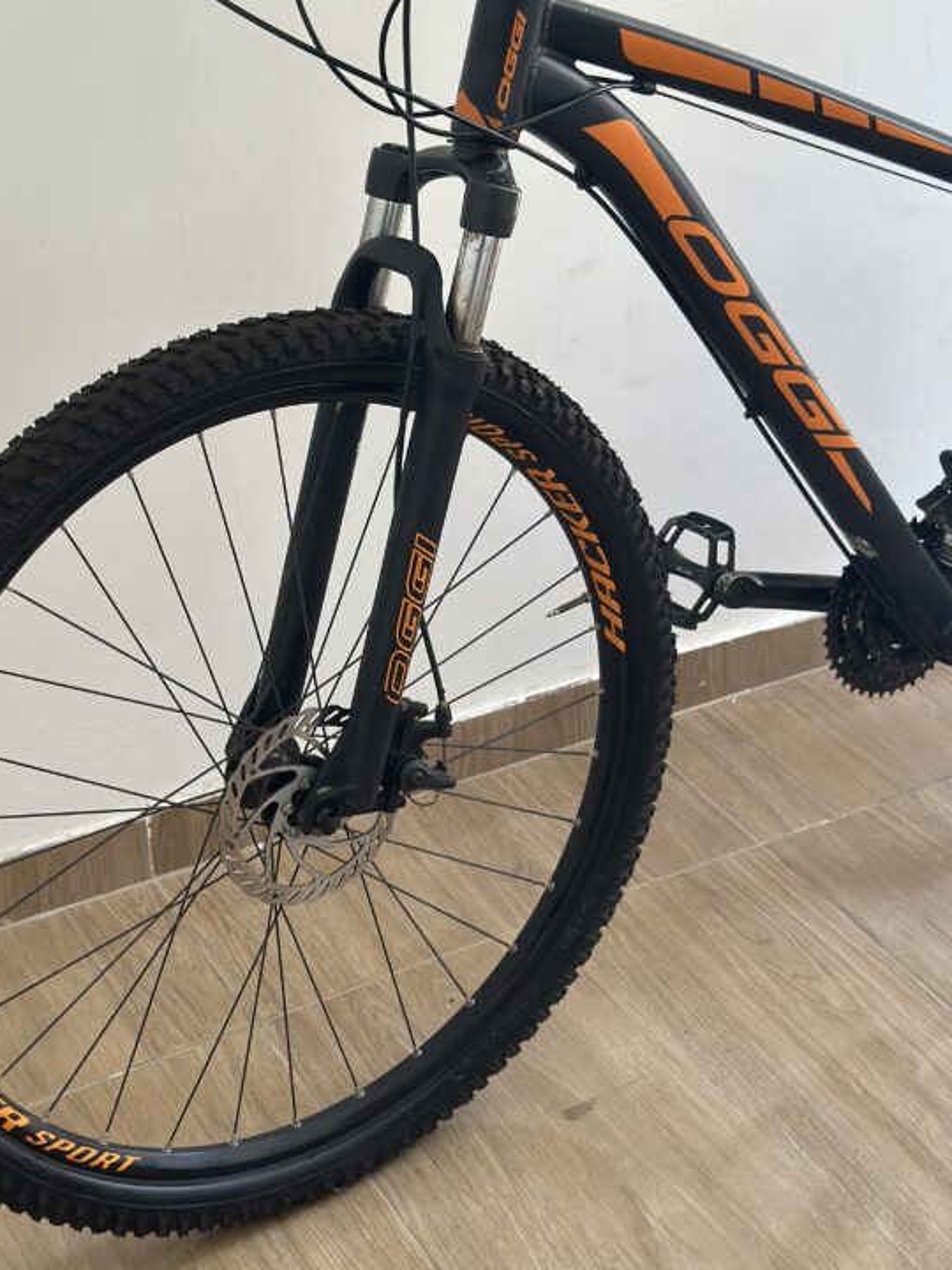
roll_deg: +1.3
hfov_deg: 22.9
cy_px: 494
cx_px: 402
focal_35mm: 64
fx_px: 2347
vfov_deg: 30.2
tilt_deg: -26.8
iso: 125
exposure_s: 1/93
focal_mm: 6.86
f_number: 1.78
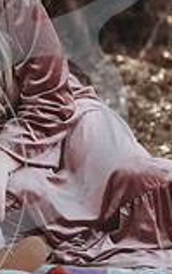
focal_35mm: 203
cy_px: 45
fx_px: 1520
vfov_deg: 10.3
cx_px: -56
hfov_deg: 6.4
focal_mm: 70
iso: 100
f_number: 2.8
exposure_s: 1/250
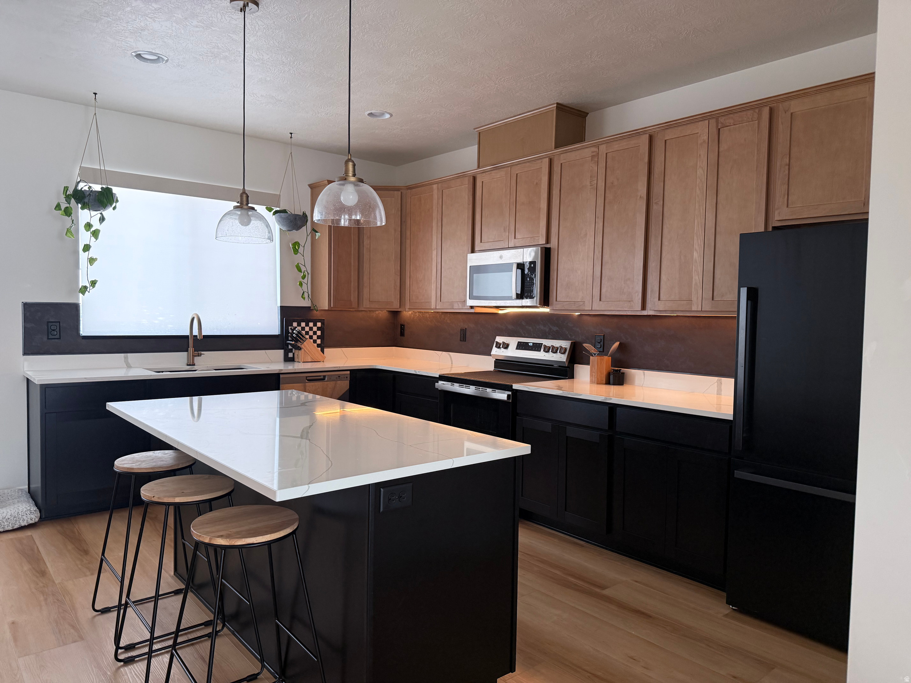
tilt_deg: -1.7
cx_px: 456
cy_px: 342
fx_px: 632
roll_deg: -0.7
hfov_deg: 71.6
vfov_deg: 56.8
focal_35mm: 24
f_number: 1.78
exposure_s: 1/118
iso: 200
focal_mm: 6.76
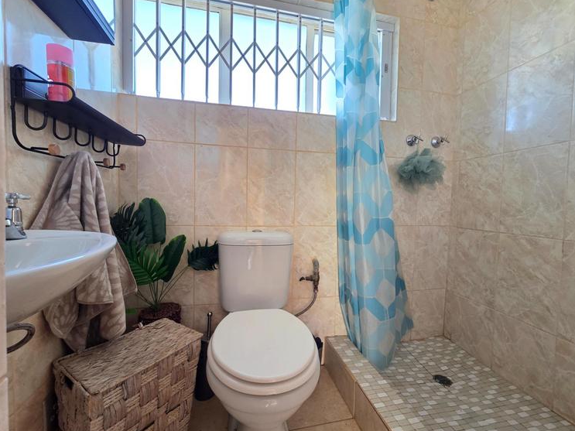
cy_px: 212
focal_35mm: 14
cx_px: 289
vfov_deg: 85.7
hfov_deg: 102.1
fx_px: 233
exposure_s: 1/50
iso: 250
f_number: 1.9
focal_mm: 2.2
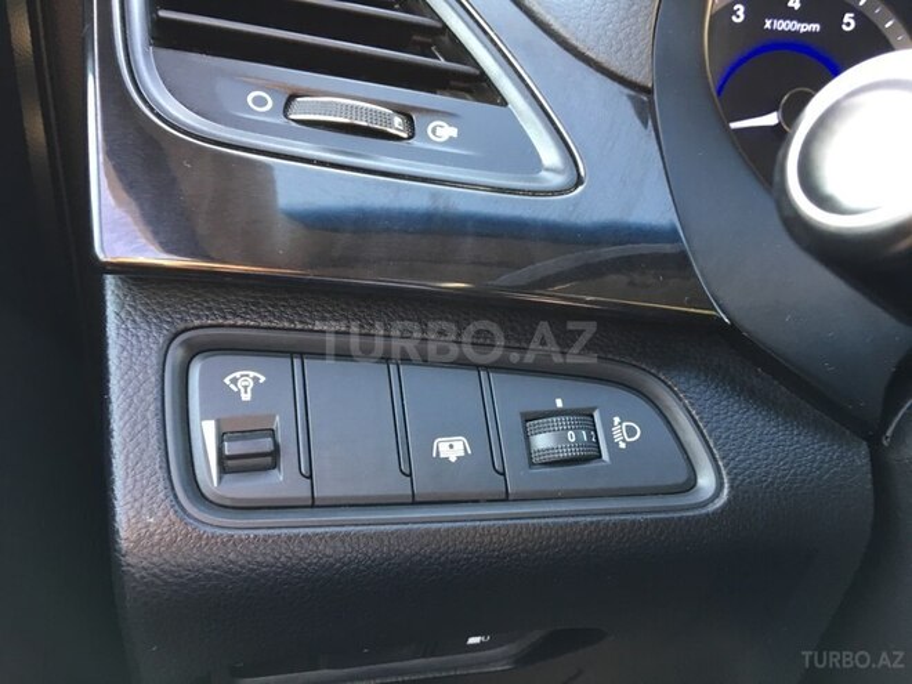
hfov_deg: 61.7
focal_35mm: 29
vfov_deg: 48.2
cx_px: 456
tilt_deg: -24.0
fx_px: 764
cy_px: 342
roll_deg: -5.6
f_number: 2.2
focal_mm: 4.15
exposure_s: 1/33
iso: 80
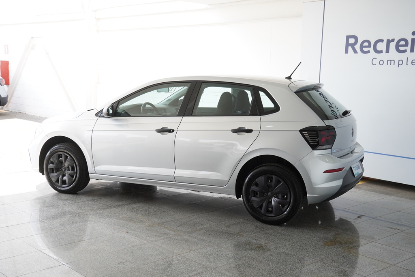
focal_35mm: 45
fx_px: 519
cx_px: 208
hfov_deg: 43.6
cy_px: 138
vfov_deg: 29.9
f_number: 4.5
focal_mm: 30
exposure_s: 1/125
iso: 160
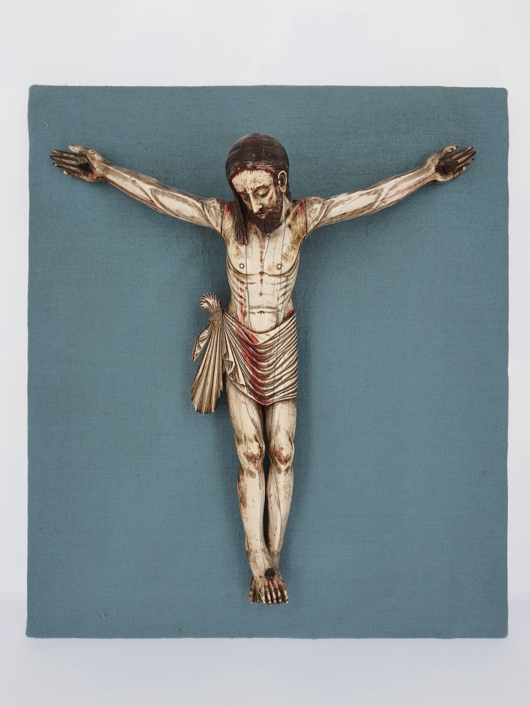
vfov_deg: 67.3
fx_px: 531
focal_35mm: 26
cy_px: 353
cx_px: 265
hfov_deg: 53.1
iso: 50
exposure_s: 1/278
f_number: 1.7
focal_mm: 4.32
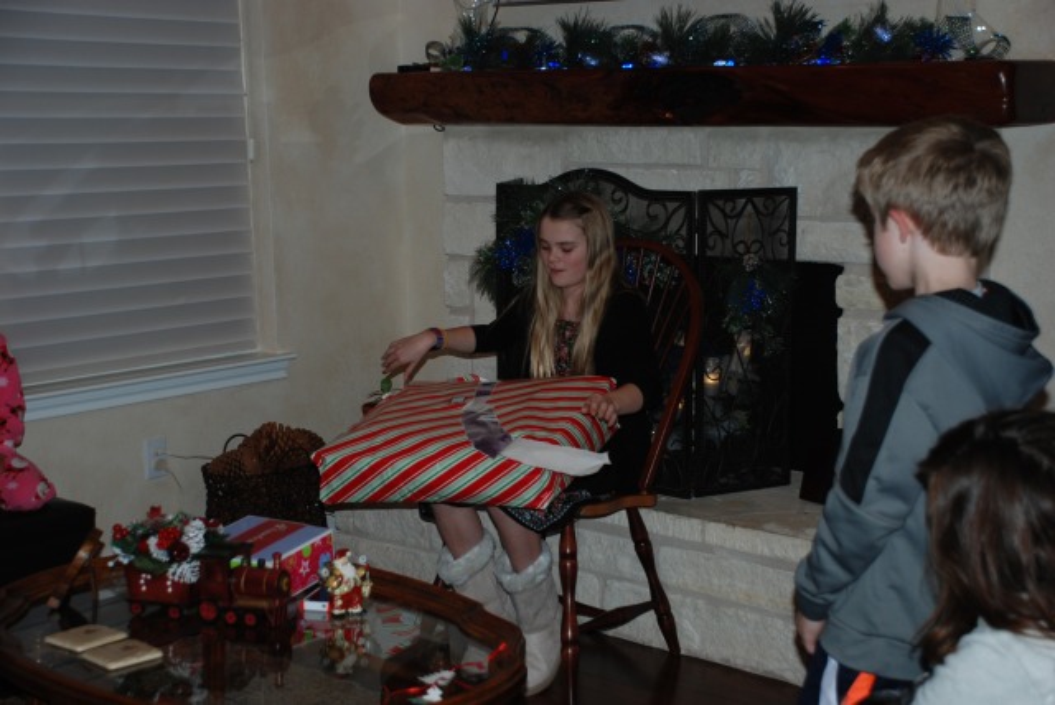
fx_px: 1672
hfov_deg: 35.0
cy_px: 352
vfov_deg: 23.8
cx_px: 528
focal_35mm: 57
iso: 200
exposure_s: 1/60
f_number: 4.5
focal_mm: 38
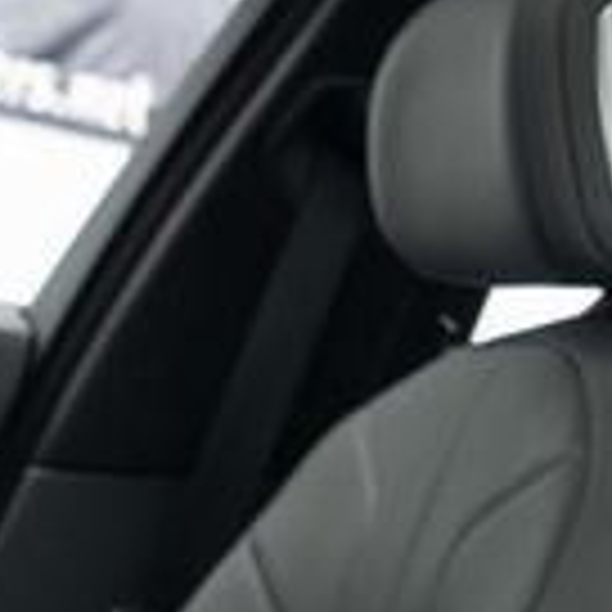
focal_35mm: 112
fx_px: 2240
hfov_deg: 14.5
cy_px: -209
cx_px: 904
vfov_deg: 14.8
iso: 800
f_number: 3.2
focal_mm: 28
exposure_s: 1/40
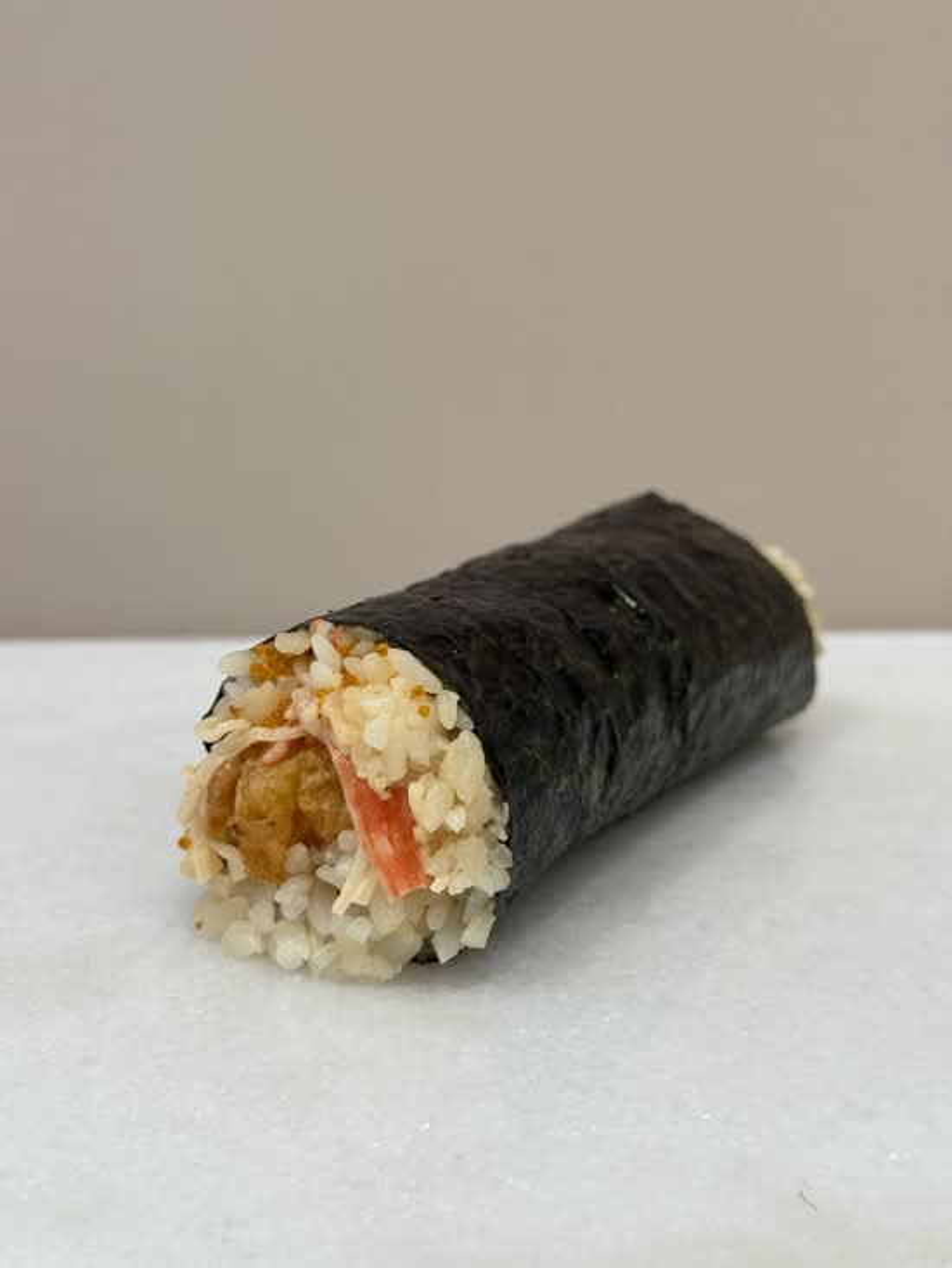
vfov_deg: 39.7
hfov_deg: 30.3
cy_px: 634
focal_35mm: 48
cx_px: 476
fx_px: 1760
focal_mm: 6.76
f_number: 1.78
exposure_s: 1/60
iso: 100
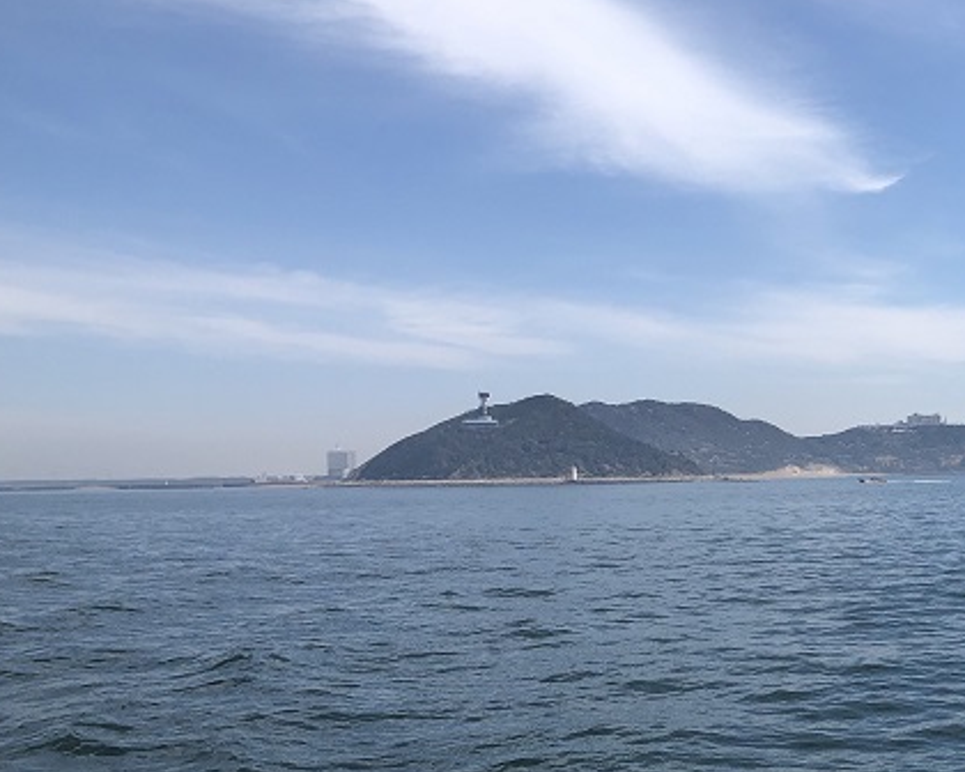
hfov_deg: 33.9
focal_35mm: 52
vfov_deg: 28.8
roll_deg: +2.3
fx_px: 1485
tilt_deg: -4.4
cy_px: 568
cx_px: 887
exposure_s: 1/3040
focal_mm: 3.99
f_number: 1.8
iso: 20
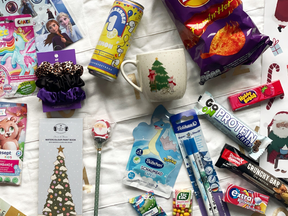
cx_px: 115
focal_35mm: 66
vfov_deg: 22.3
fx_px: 549
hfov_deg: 29.3
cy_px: 101
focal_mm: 6
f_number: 2
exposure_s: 1/85
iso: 250
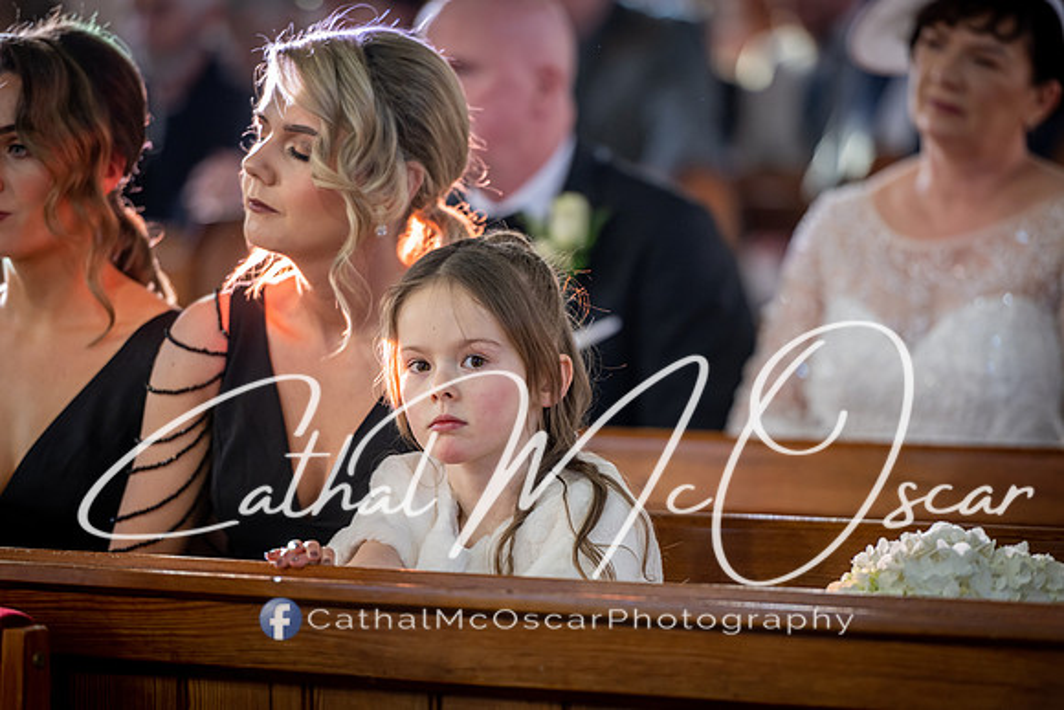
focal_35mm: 202
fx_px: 5970
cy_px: 355
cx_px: 532
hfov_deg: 10.2
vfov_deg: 6.8
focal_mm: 195
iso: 640
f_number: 2.8
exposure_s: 1/100
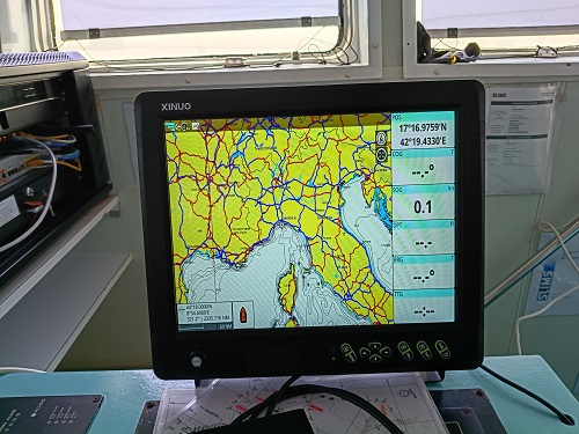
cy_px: 217
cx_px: 290
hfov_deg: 67.3
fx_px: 435
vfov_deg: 53.1
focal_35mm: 26
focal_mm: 4.81
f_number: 1.8
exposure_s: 1/120
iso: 163
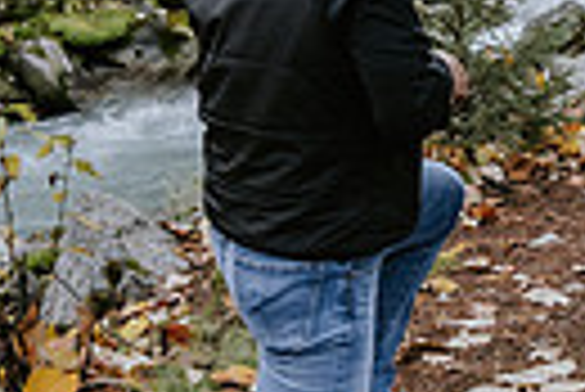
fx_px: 1920
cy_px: -289
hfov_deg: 17.0
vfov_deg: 11.0
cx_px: 573
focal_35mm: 118
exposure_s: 1/500
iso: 1000
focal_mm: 24
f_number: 2.8
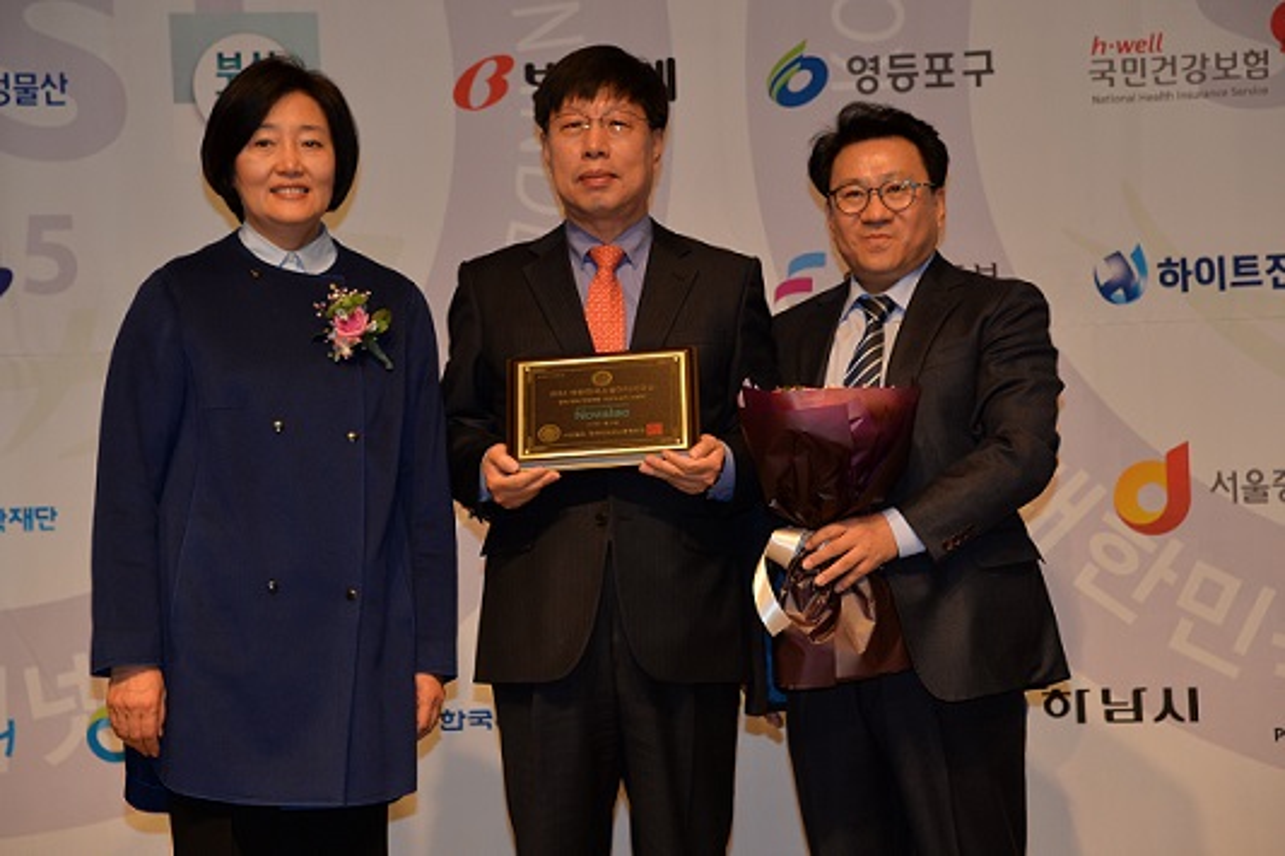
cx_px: 642
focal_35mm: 112
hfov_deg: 18.3
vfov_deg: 12.2
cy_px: 428
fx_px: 3996
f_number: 6.3
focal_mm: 112
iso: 1000
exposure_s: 1/125
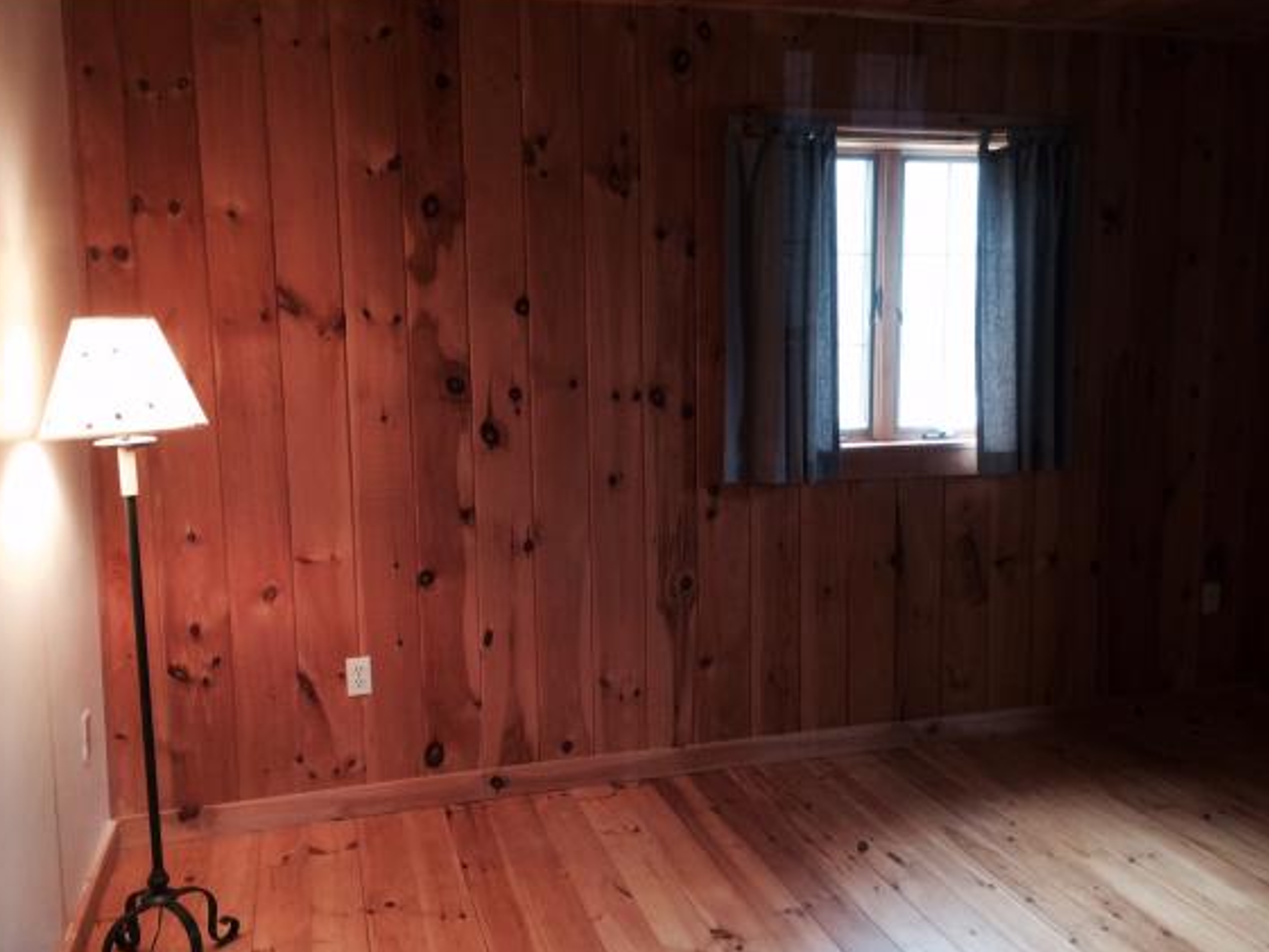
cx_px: 624
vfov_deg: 46.8
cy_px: 475
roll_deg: +0.4
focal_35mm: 30
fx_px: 1100
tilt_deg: -8.2
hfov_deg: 60.0
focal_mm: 4.15
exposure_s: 1/30
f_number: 2.2
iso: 125
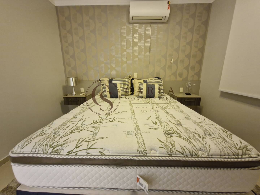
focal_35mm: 13
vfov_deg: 89.9
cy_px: 98
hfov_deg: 106.2
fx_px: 98
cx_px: 130
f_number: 2.2
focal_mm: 1.74
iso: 500
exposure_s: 1/30
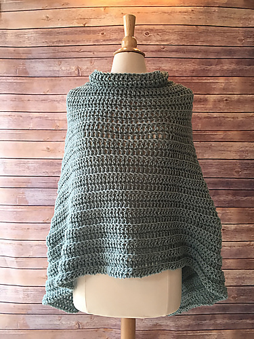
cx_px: 127
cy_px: 170
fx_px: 284
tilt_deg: -2.6
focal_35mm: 29
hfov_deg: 48.2
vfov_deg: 61.7
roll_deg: -1.4
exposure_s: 1/40
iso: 32
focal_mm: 4.15
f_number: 2.2
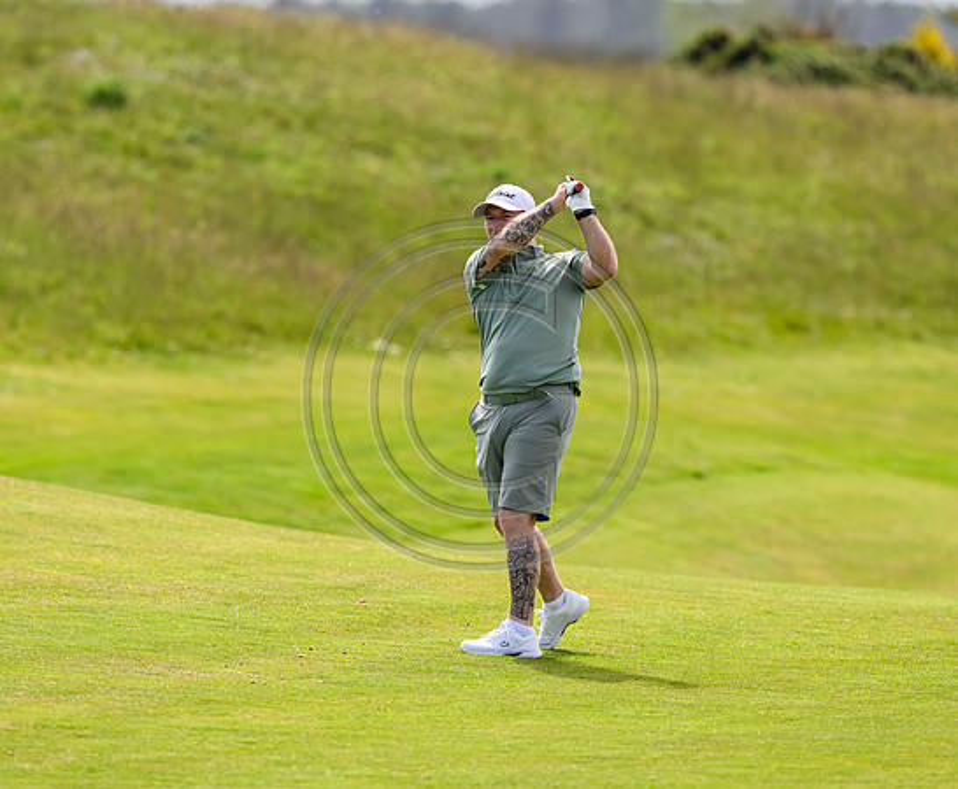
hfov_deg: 3.4
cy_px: 311
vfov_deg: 2.8
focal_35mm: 556
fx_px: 15943
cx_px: 403
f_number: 4
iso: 500
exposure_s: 1/3200
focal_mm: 400
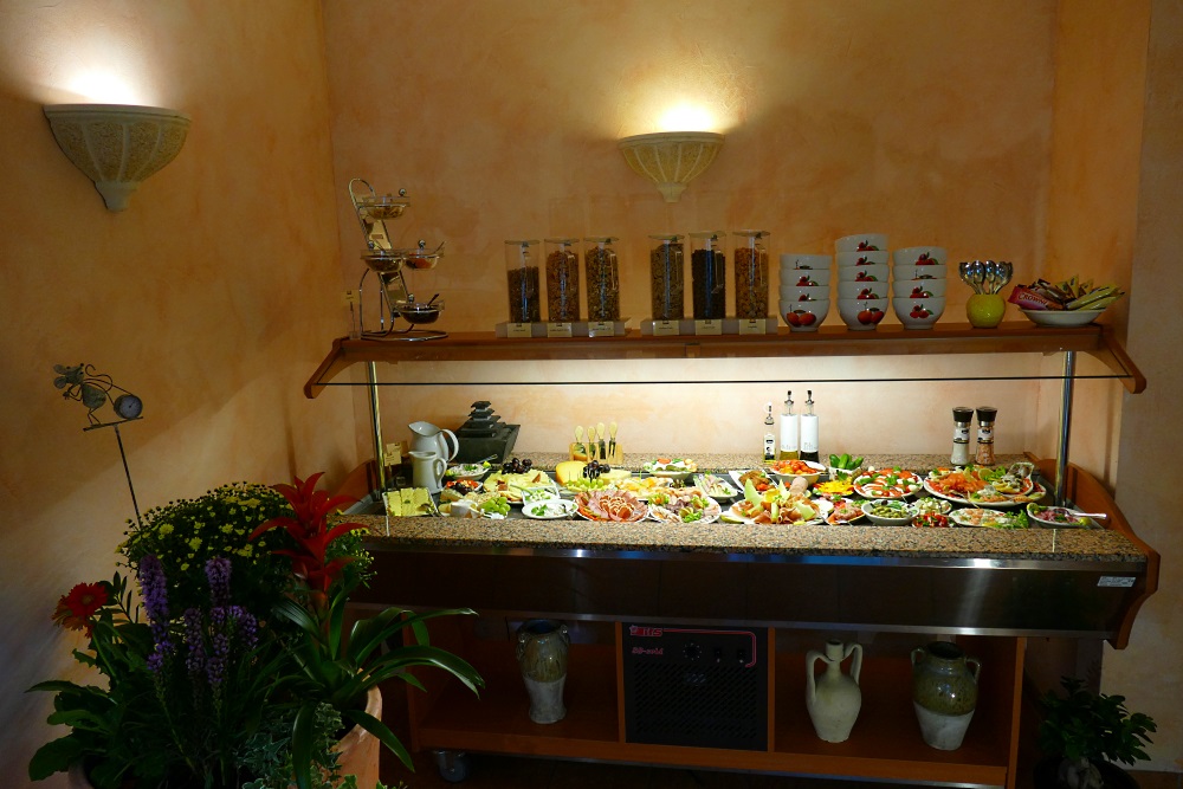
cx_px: 592
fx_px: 822
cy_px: 394
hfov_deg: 71.5
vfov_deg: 51.3
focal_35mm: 25
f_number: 2.8
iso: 320
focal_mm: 9.12
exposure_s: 1/60
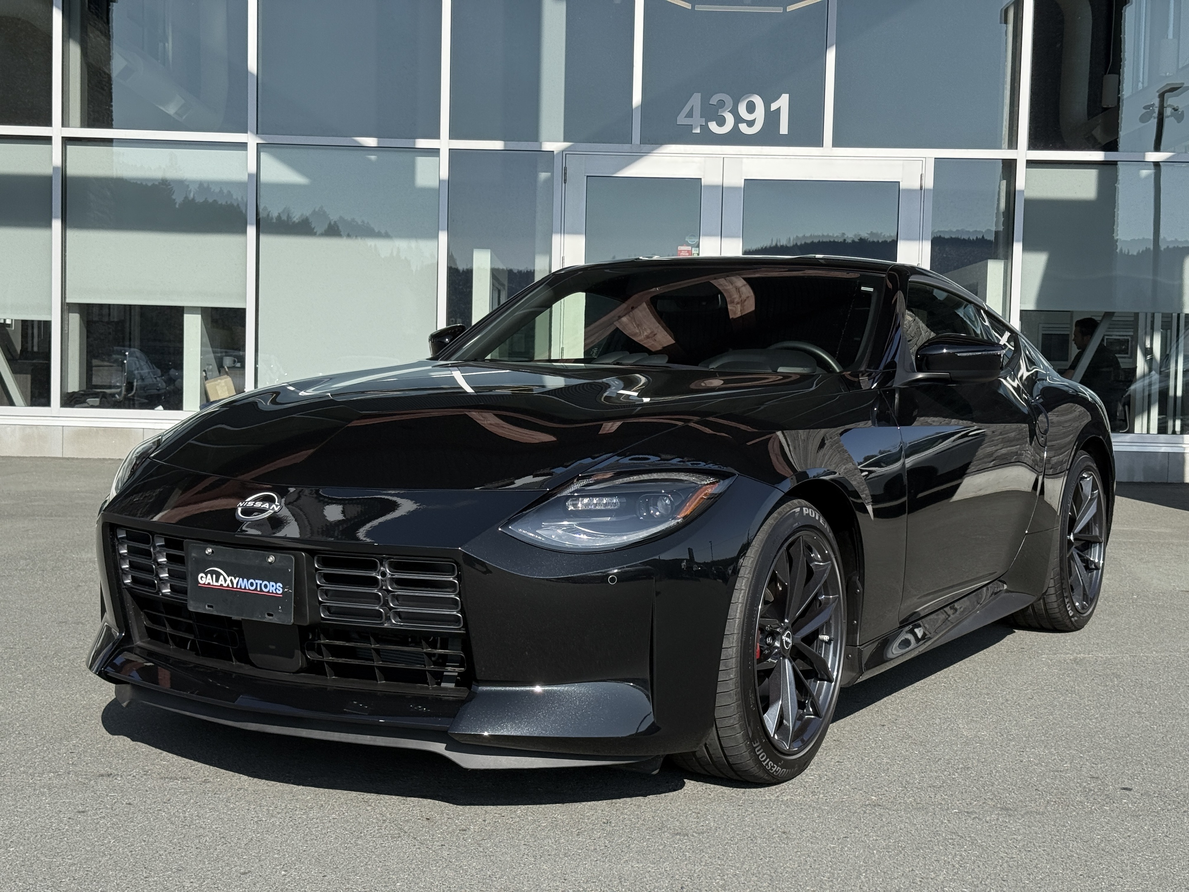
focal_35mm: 48
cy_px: 446
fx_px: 1649
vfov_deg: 30.3
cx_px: 594
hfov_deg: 39.7
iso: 64
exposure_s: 1/4587
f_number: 1.78
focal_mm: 6.76
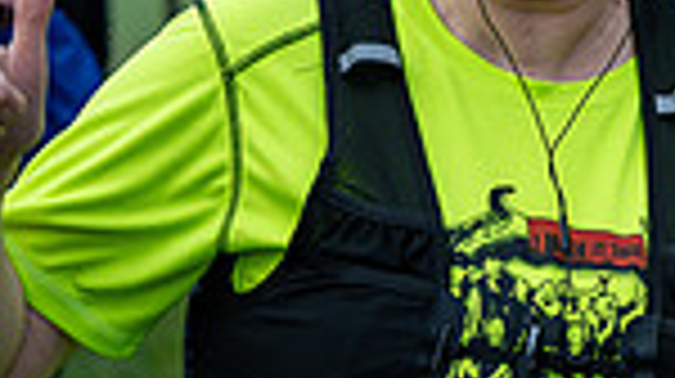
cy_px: 272
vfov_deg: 4.3
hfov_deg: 7.4
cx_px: 1269
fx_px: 5078
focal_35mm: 284
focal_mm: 70
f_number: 2.8
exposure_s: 1/1250
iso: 360
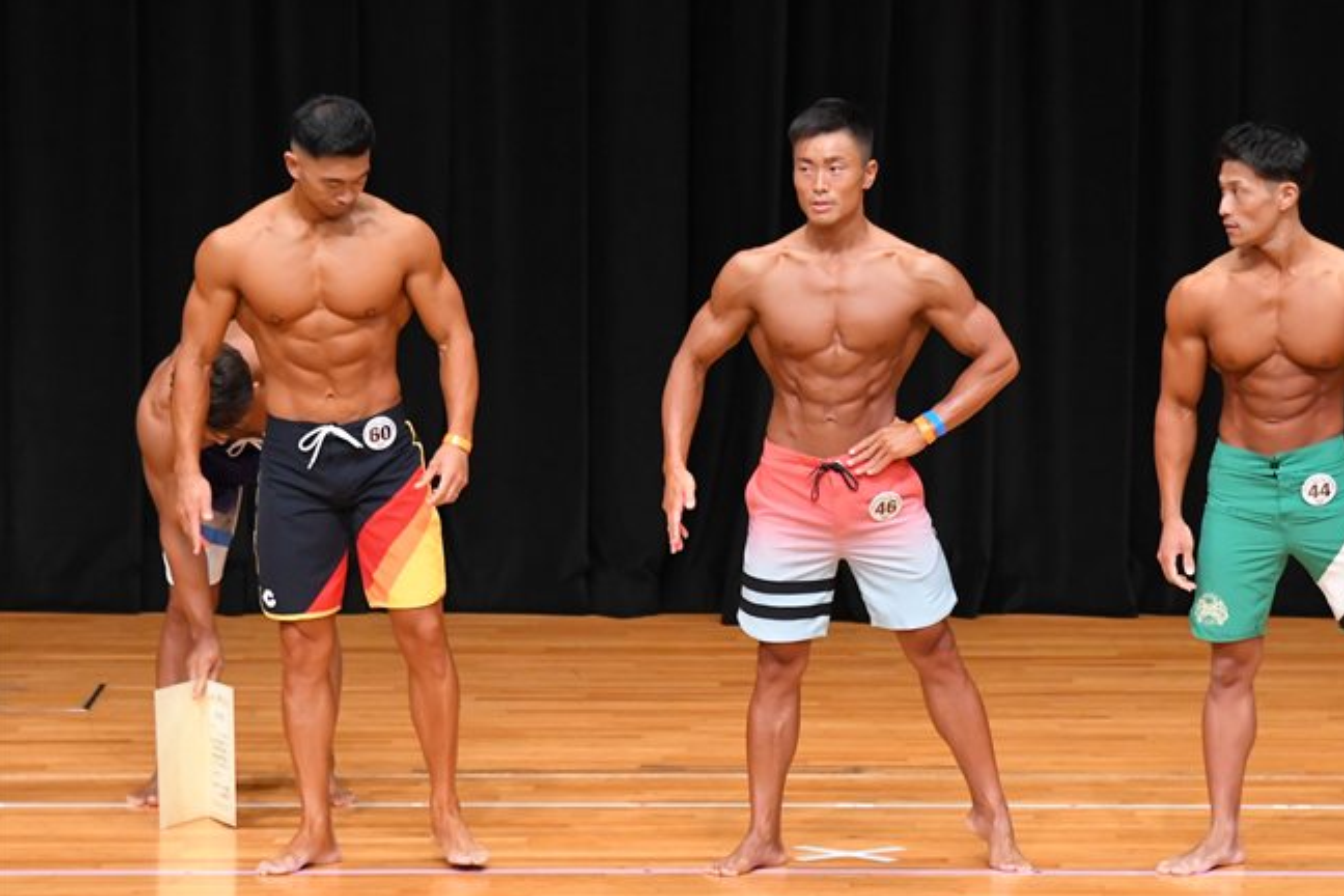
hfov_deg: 7.7
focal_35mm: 269
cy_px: 494
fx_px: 10042
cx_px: 797
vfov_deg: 5.1
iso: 4000
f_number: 5.6
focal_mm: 150
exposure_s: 1/400
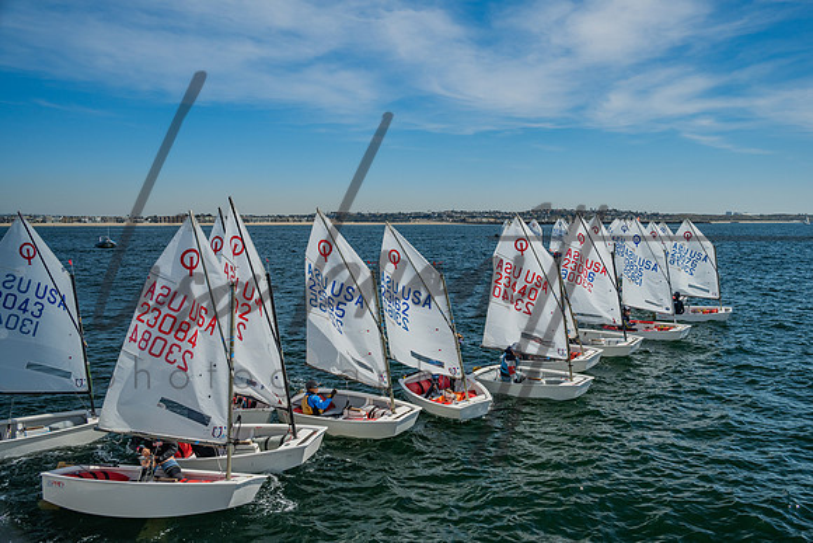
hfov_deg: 58.7
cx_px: 455
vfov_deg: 41.2
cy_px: 256
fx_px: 721
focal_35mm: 32
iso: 100
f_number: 8
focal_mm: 28.5
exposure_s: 1/640
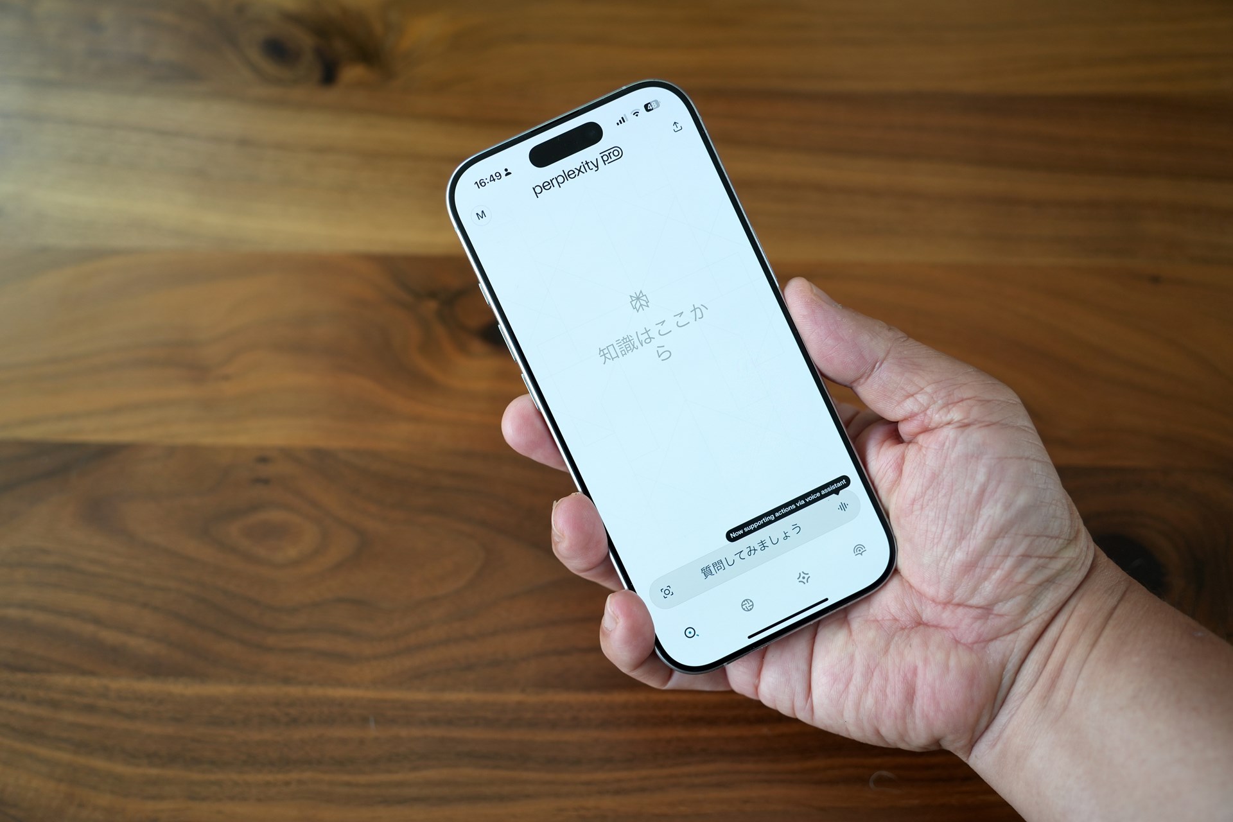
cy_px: 411
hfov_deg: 55.8
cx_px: 616
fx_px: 1164
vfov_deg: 38.9
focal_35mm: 34
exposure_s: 1/60
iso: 400
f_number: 4
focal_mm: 34
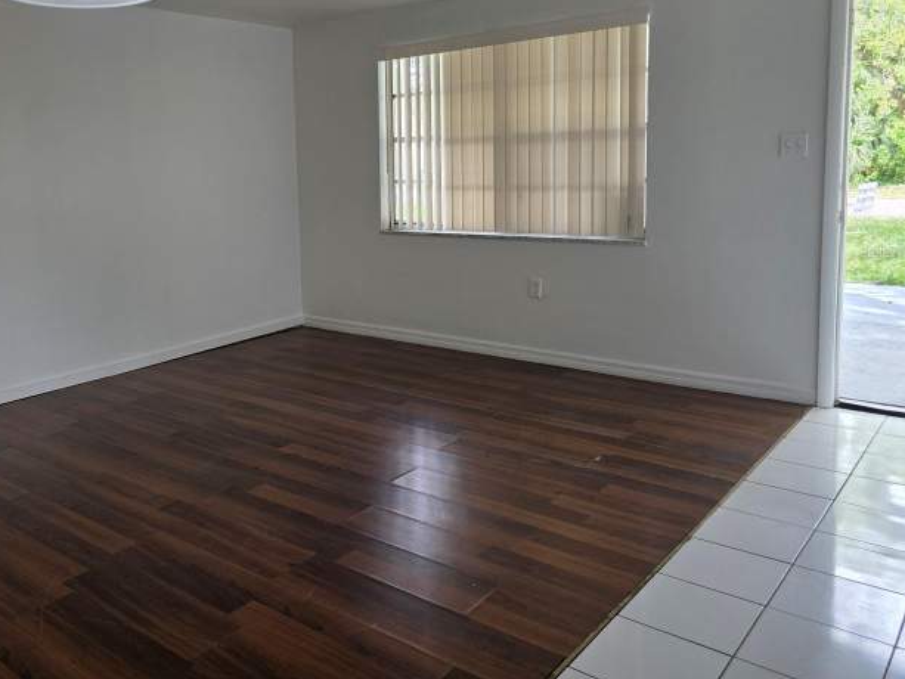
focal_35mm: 30
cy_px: 251
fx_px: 784
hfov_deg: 59.2
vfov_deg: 46.4
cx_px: 338
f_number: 1.7
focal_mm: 6.3
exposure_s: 1/120
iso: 64
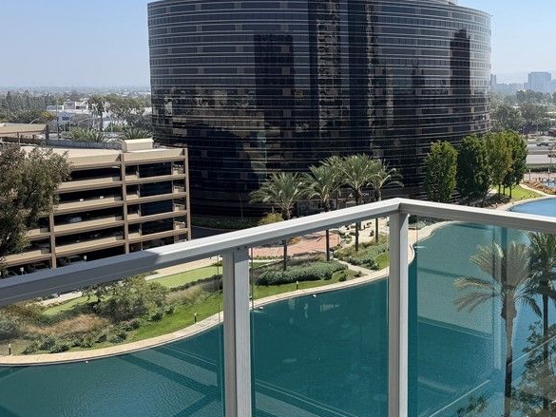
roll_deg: +1.0
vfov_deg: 34.2
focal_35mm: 42
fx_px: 675
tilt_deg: -5.2
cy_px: 153
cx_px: 459
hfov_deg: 42.4
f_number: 1.78
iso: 80
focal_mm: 6.76
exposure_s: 1/4405
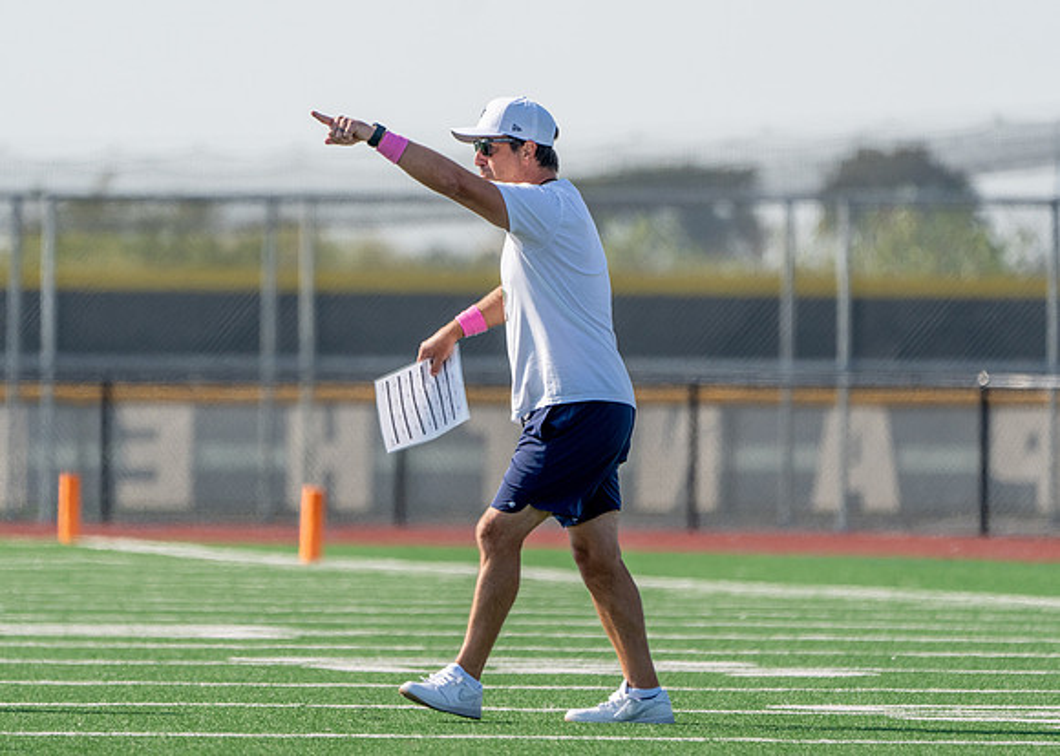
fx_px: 17380
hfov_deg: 3.5
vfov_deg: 2.5
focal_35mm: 577
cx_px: 456
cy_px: 354
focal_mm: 400
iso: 250
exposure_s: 1/1250
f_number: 5.6
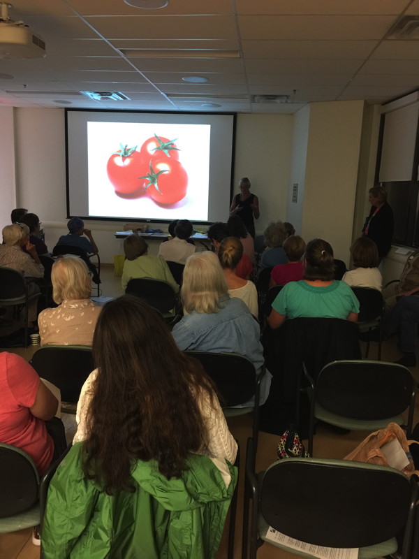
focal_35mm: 29
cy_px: 280
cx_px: 210
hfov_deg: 48.2
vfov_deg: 61.7
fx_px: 468
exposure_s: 1/10
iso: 125
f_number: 2.2
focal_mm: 4.15
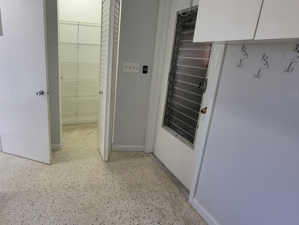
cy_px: 95
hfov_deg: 85.4
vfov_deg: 71.1
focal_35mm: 18
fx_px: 155
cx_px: 105
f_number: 2.2
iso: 200
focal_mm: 2.2
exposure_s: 1/60
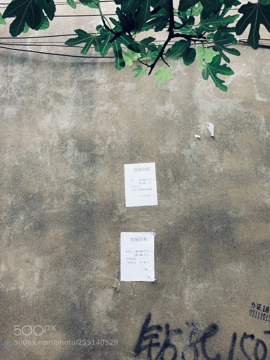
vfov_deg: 61.7
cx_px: 135
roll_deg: +3.1
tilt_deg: +12.1
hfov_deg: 48.2
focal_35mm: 29
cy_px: 180
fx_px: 302
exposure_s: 1/127
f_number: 2.2
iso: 32
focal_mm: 4.15
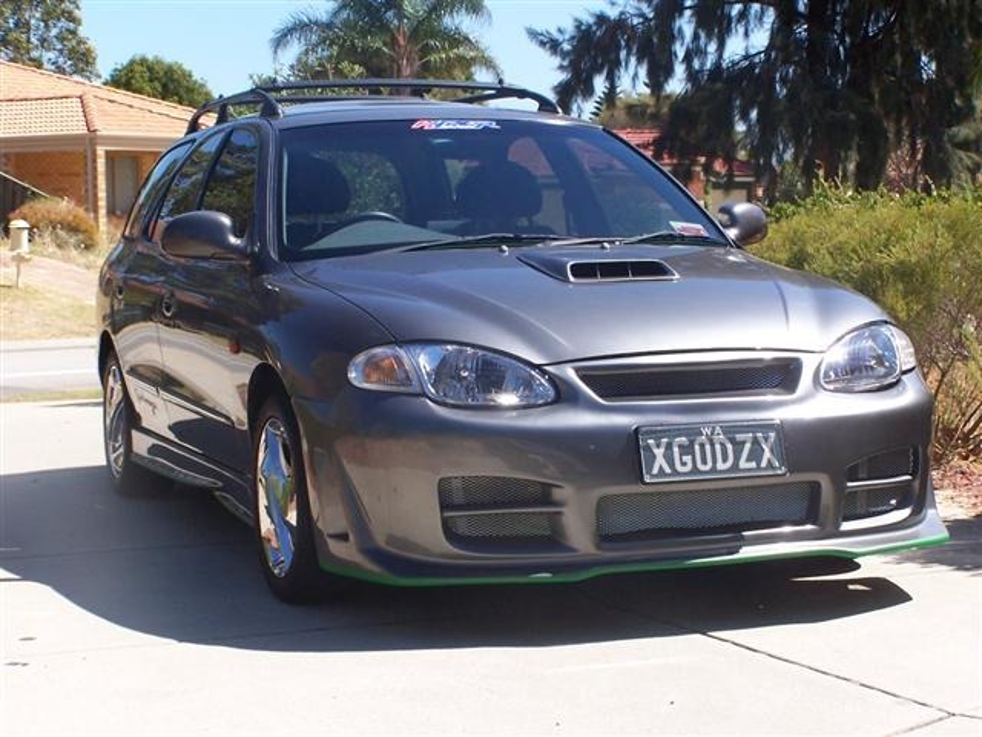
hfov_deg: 23.8
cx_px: 491
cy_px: 368
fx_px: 2326
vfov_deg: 18.0
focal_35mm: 82
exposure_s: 1/350
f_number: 4.5
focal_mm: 13.7
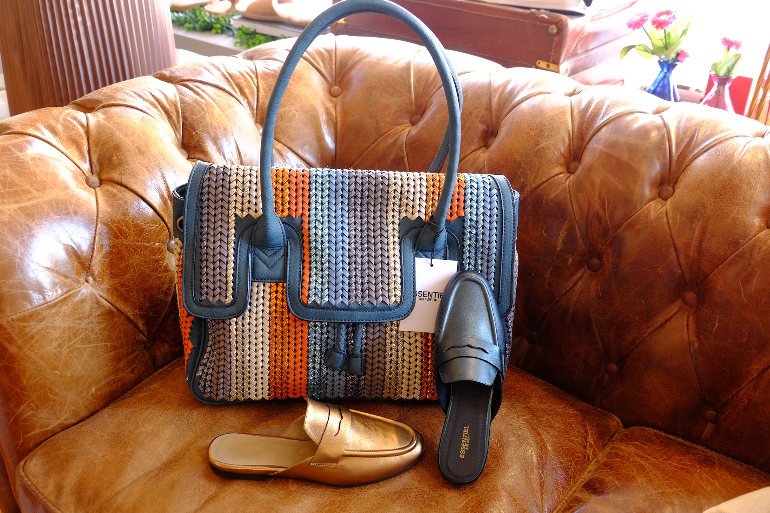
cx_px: 385
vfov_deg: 36.9
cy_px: 256
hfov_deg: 53.1
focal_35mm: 36
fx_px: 770
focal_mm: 24.3
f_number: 4
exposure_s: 1/34
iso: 800
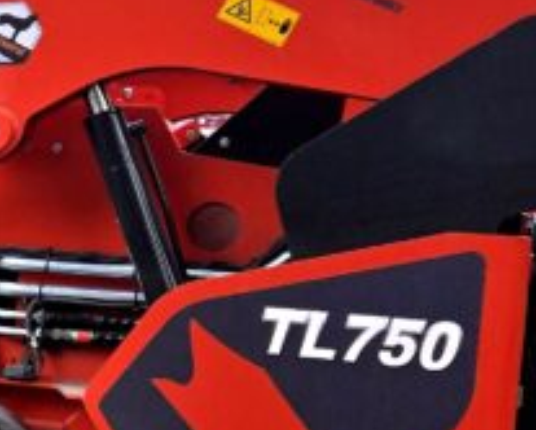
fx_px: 1763
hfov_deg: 15.2
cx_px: -394
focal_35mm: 111
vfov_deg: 13.9
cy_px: 306
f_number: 1.8
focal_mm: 5.4
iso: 25
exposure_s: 1/909
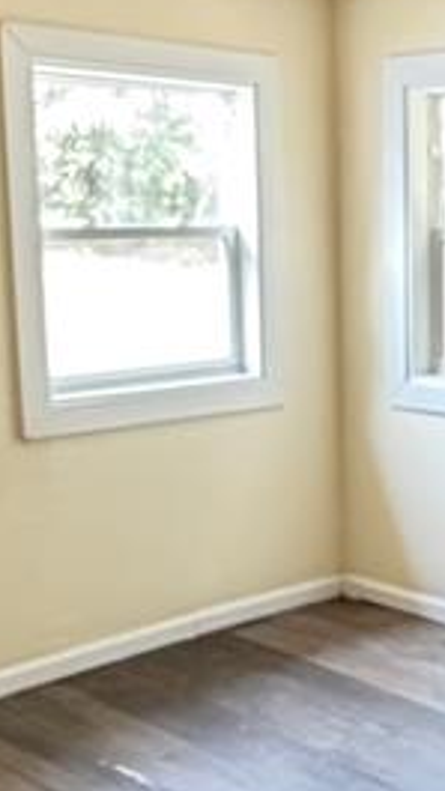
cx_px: 451
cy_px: 439
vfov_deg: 35.4
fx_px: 1238
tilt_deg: -10.7
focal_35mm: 59
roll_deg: +0.3
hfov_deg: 19.7
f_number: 2.2
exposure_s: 1/60
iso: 640
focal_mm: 2.22
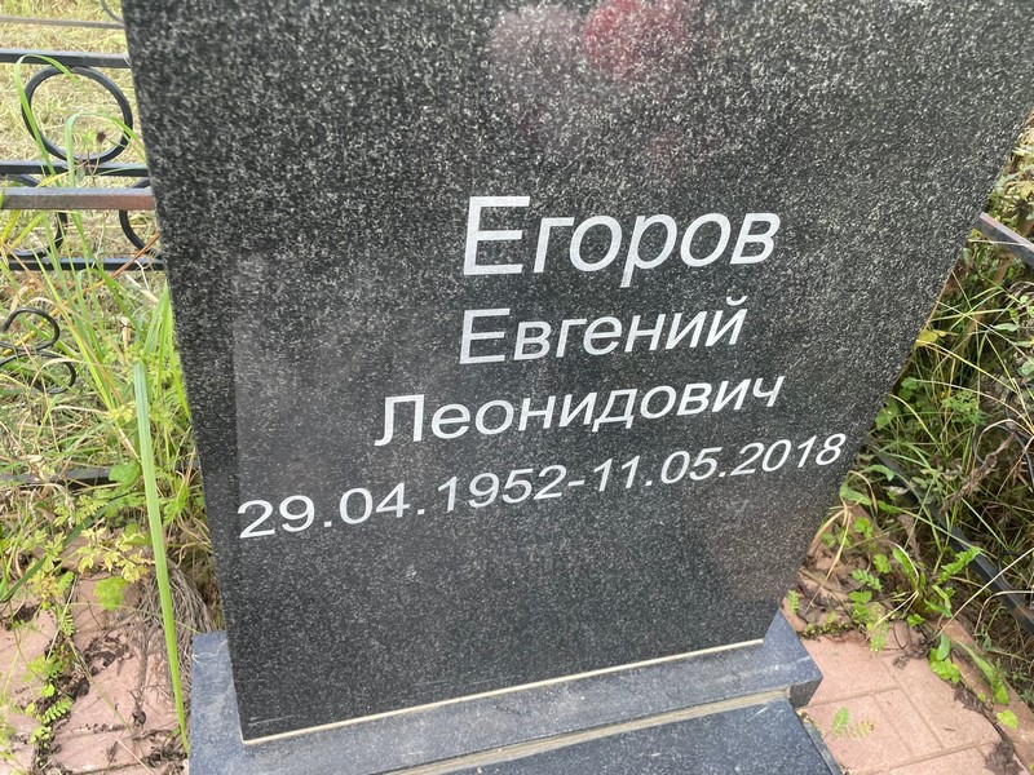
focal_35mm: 26
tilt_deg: -33.9
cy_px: 388
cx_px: 517
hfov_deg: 67.3
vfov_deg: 53.1
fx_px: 777
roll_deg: -1.9
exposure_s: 1/132
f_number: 1.6
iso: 32
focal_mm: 4.2
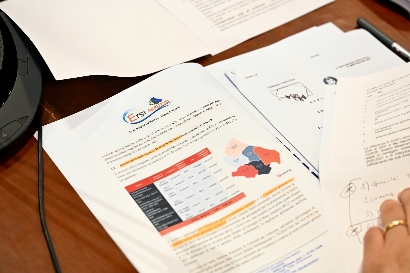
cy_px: 136
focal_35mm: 70
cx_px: 205
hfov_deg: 28.8
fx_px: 797
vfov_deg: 19.5
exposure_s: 1/250
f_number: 4.5
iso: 3200
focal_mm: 70
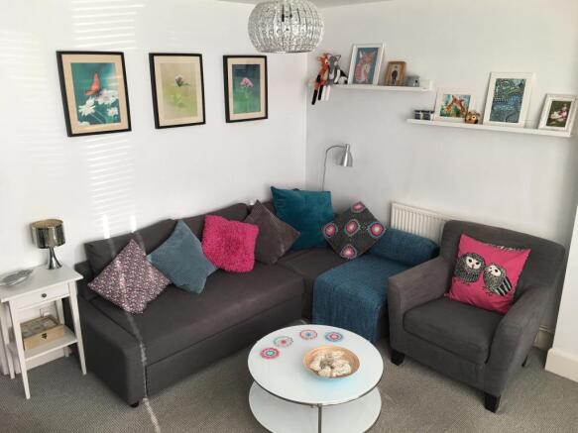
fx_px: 484
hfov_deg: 61.7
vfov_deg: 48.2
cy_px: 216
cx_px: 289
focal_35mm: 29
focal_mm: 4.15
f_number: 2.2
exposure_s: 1/33
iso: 32
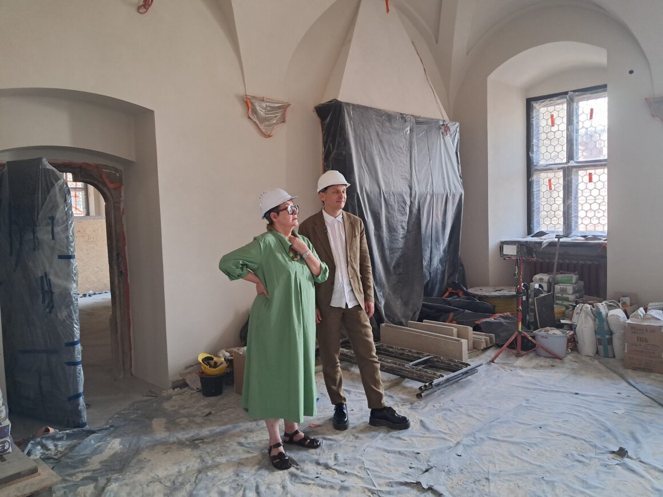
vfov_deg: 51.4
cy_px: 248
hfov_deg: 65.3
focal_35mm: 27
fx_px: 517
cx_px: 332
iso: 500
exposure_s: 1/50
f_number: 1.8
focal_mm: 4
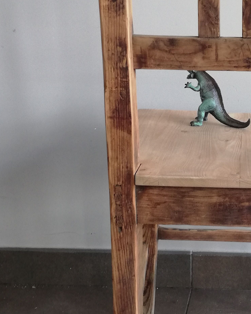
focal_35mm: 63
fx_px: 585
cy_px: 114
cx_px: 231
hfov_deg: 23.5
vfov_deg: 29.9
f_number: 2.2
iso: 160
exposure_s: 1/50
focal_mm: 3.81
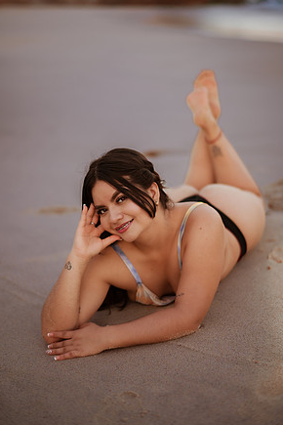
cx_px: 142
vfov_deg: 33.4
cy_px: 210
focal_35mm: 60
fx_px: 707
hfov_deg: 22.6
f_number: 1.4
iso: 125
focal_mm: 58
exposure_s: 1/400
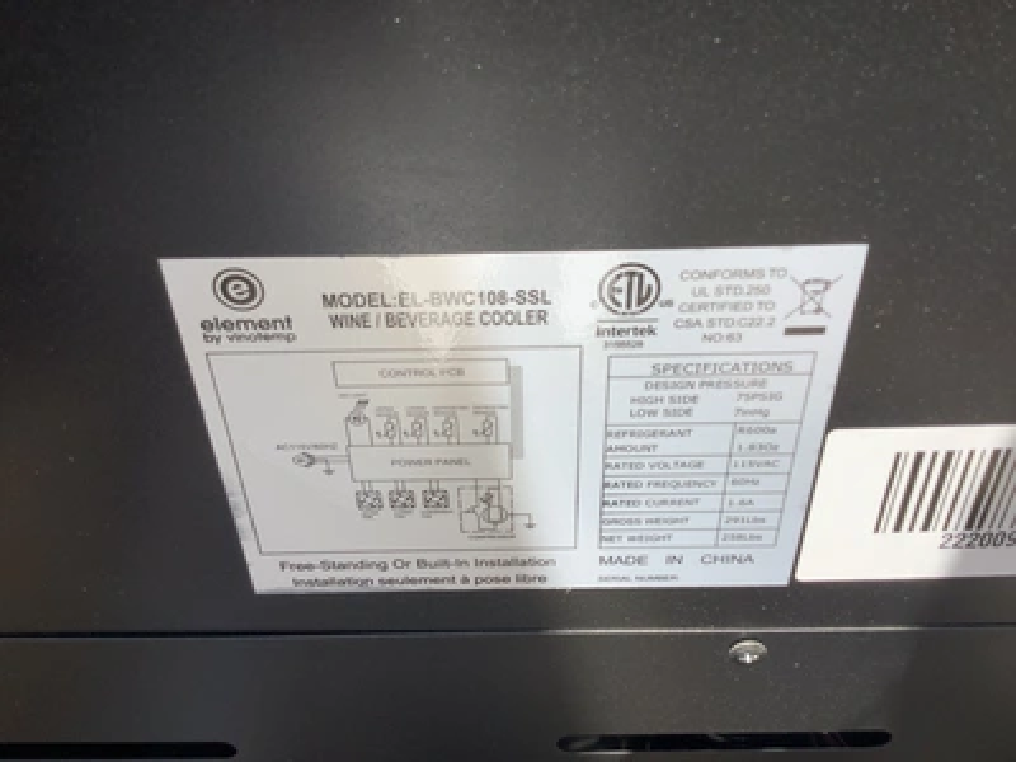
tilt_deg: -39.5
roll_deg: -2.7
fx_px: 910
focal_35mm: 31
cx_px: 508
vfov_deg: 45.4
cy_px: 381
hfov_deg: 58.4
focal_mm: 3.3
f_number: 2.4
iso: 25
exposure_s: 1/668
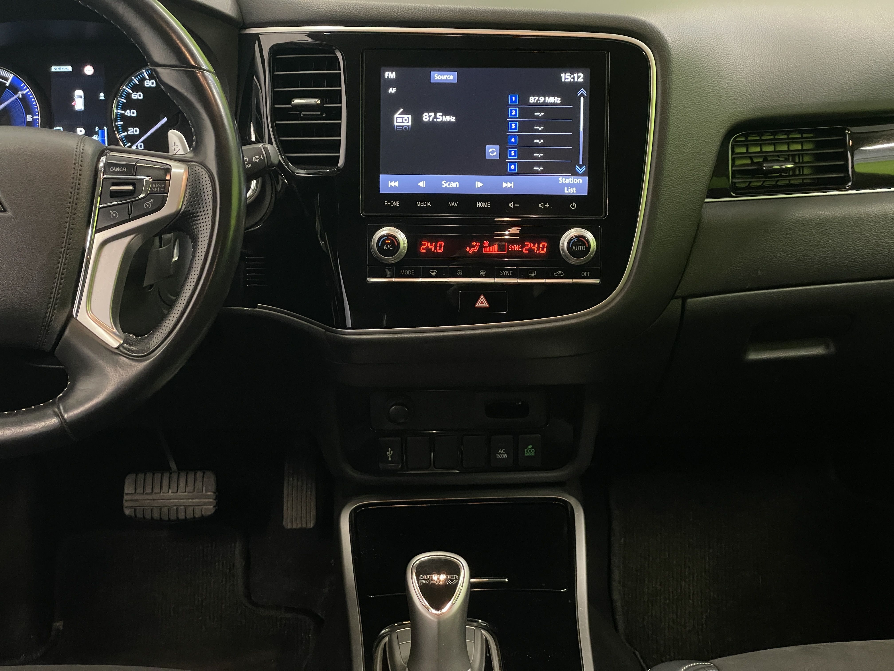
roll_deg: +0.4
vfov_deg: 28.0
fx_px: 1343
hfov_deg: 36.8
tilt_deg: -25.4
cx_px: 447
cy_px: 336
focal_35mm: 52
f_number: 2
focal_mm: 6
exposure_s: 1/50
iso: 400
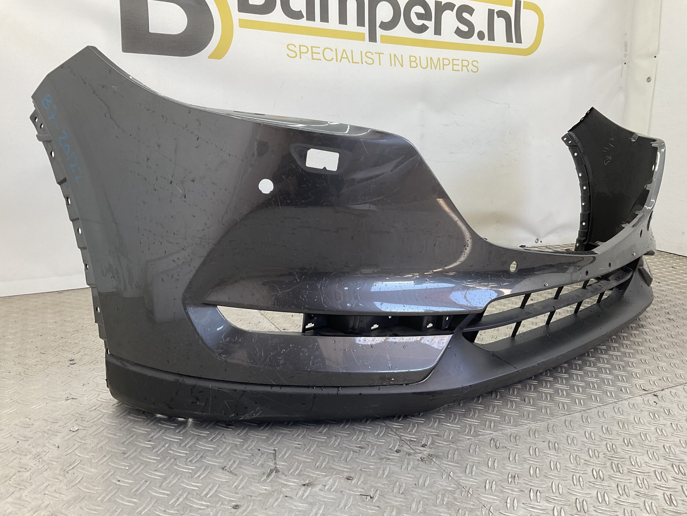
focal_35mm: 29
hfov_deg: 61.7
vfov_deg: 48.2
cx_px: 344
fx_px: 576
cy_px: 258
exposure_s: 1/100
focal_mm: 3
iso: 25
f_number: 1.8
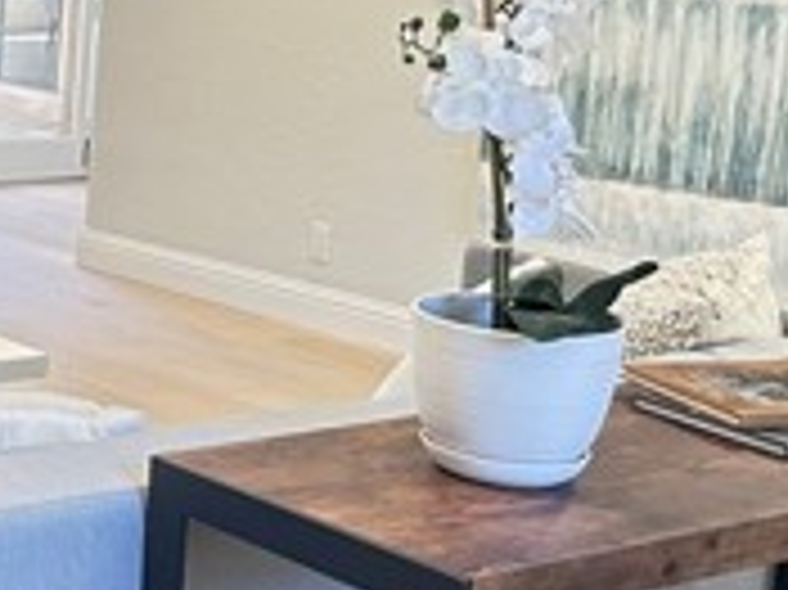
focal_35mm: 88
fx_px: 2002
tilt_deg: -10.4
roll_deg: -1.1
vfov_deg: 16.7
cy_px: 225
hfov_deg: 19.5
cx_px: -387
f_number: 1.78
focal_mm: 6.86
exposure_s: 1/60
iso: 200
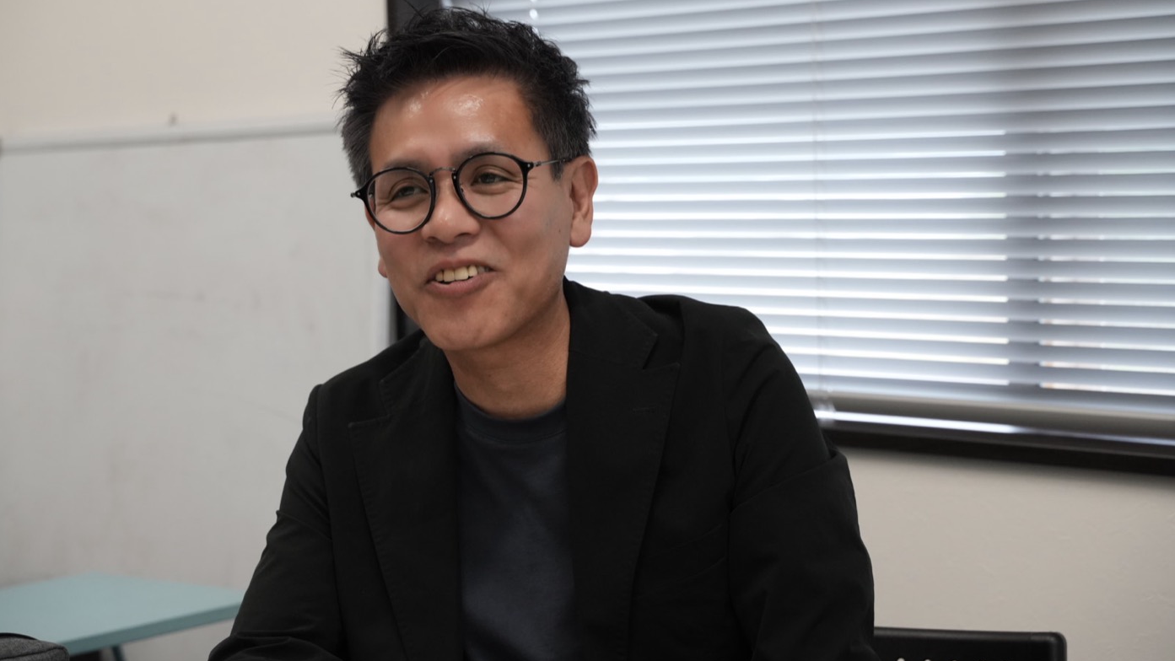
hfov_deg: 26.8
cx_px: 585
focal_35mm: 79
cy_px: 282
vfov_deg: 15.3
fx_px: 2462
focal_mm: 75
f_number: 5.6
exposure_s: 1/400
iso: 3200
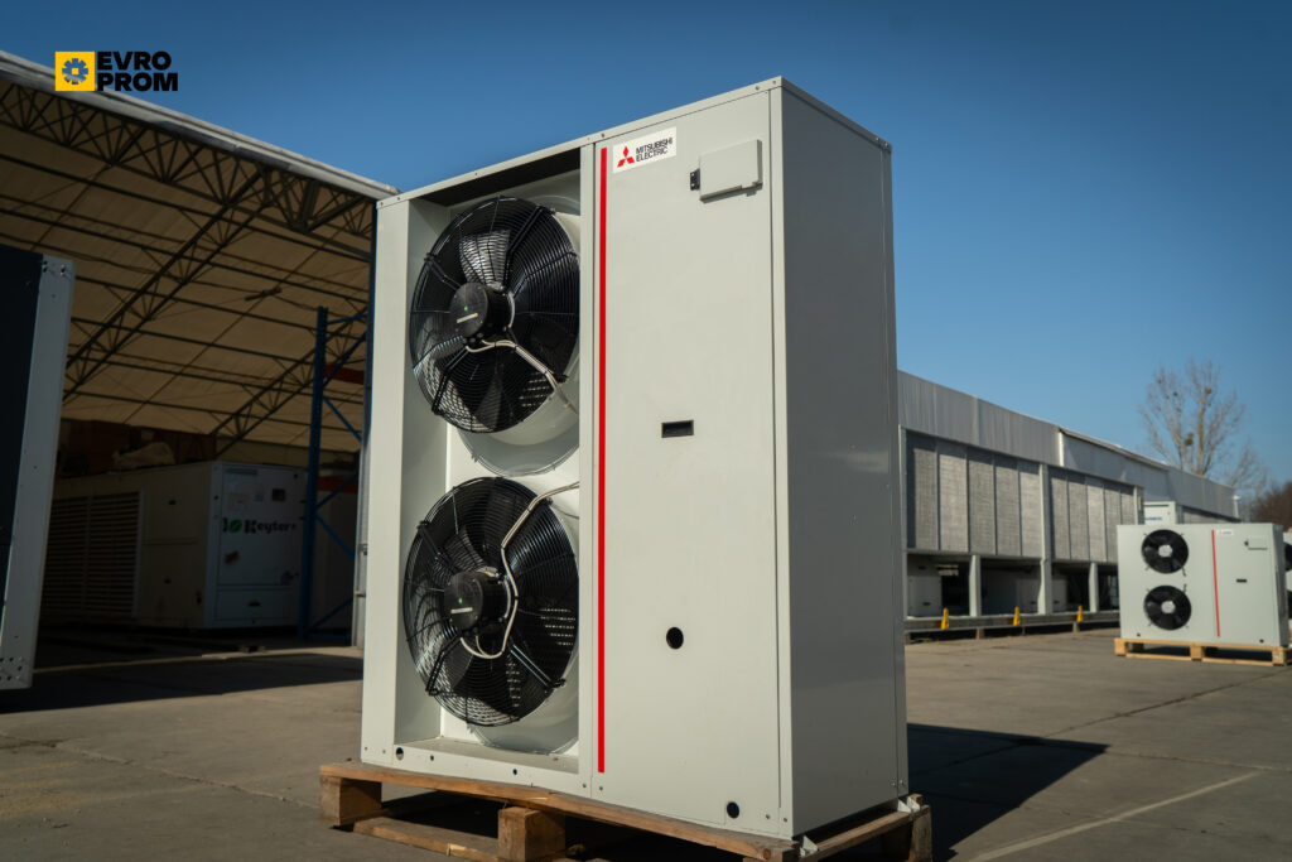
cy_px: 431
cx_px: 646
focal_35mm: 30
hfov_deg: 61.9
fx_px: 1077
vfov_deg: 43.6
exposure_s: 1/500
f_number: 5
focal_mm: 30
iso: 100
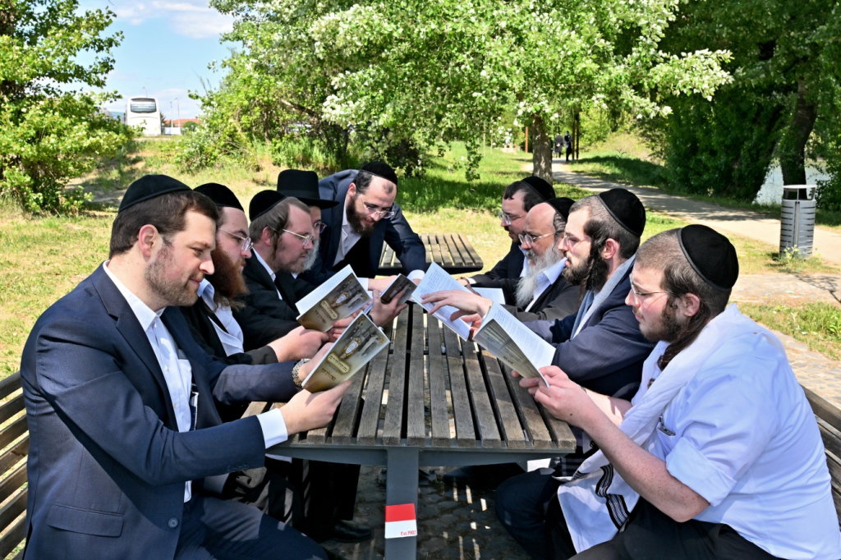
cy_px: 280
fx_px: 841
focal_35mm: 36
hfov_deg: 53.1
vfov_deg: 36.8
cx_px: 420
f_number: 9
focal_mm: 24
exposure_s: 1/200
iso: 100
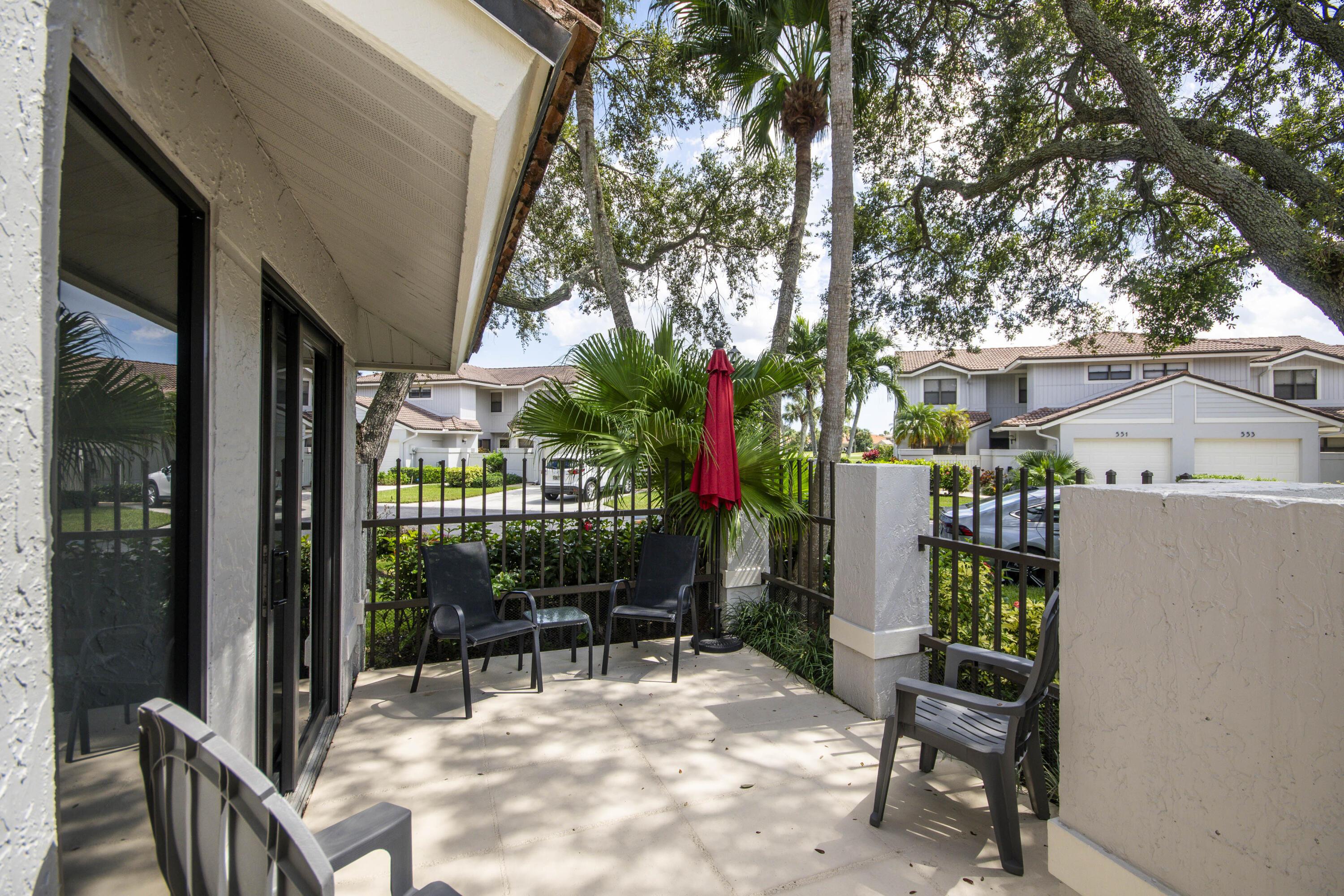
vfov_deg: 77.3
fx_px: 560
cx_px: 672
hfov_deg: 100.4
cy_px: 448
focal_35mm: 15
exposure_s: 1/160
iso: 100
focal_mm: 10
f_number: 8
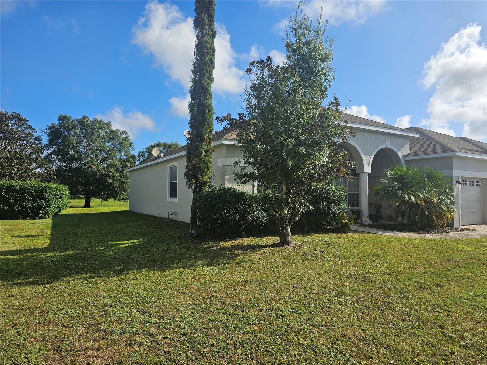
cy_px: 182
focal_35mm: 23
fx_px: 324
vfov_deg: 58.9
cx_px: 244
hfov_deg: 73.9
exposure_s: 1/852
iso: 10
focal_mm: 6.3
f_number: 1.7
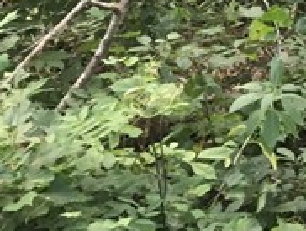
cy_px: -275
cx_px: 849
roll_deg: +0.7
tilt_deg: -3.1
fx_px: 1443
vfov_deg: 8.5
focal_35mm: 163
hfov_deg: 9.8
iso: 32
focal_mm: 4.15
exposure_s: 1/30
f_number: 2.2
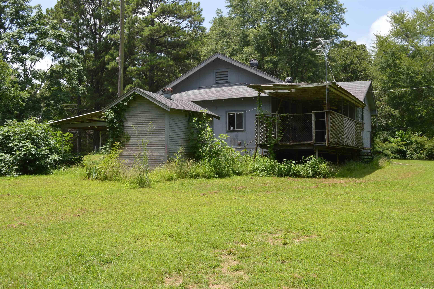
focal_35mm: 39
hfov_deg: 49.6
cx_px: 217
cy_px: 144
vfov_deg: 34.1
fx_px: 470
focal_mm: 26
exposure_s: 1/160
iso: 100
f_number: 6.3
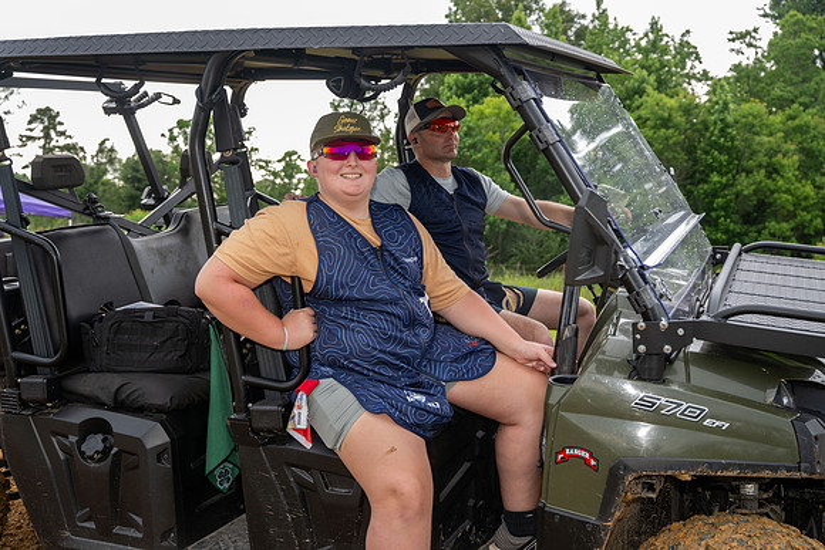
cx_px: 412
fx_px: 917
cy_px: 275
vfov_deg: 33.4
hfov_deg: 48.4
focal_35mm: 40
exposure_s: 1/100
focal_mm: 40
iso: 400
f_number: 5
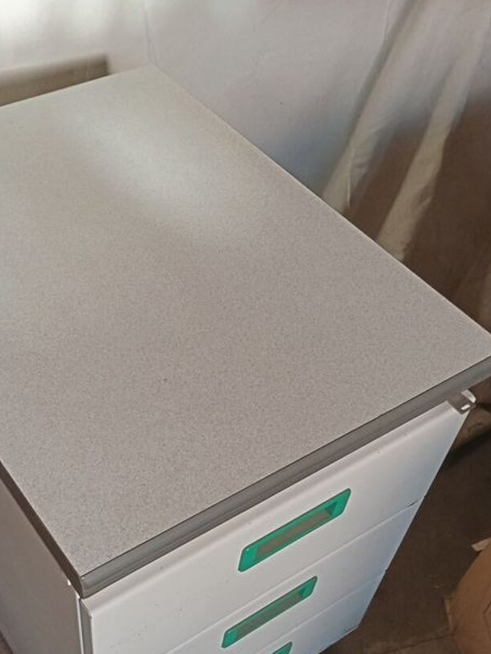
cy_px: 492
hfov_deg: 31.3
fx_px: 869
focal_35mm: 46
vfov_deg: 40.1
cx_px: 163
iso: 138
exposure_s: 1/100
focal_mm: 3.46
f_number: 2.2
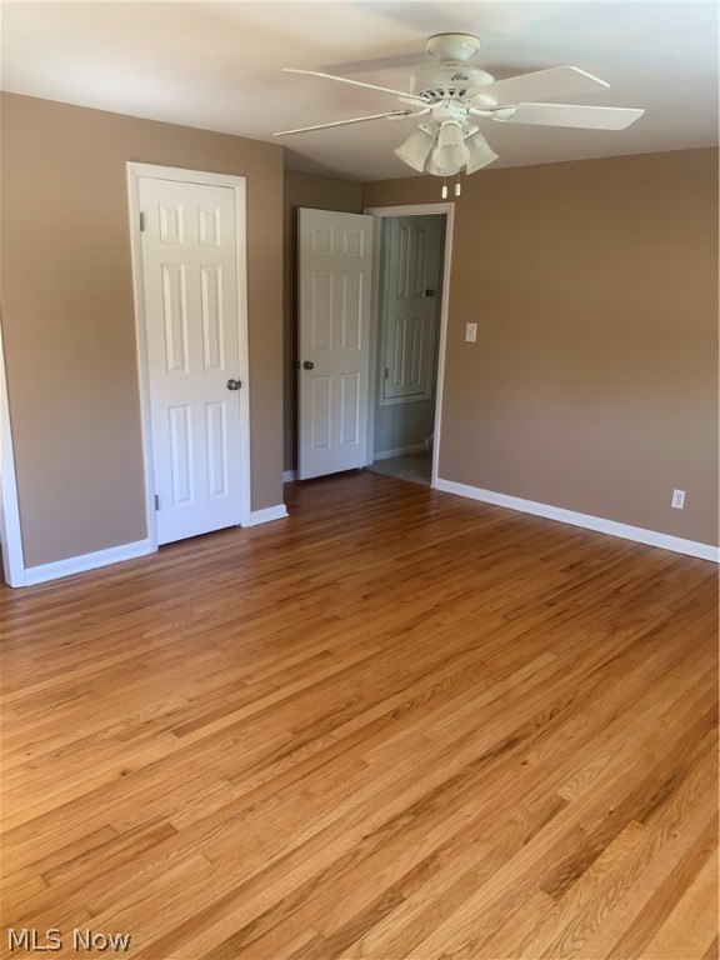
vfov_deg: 67.3
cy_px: 480
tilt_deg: -14.5
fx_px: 721
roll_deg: -1.8
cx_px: 360
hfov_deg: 53.1
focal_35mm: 26
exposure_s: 1/60
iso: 125
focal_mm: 4.25
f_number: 1.8
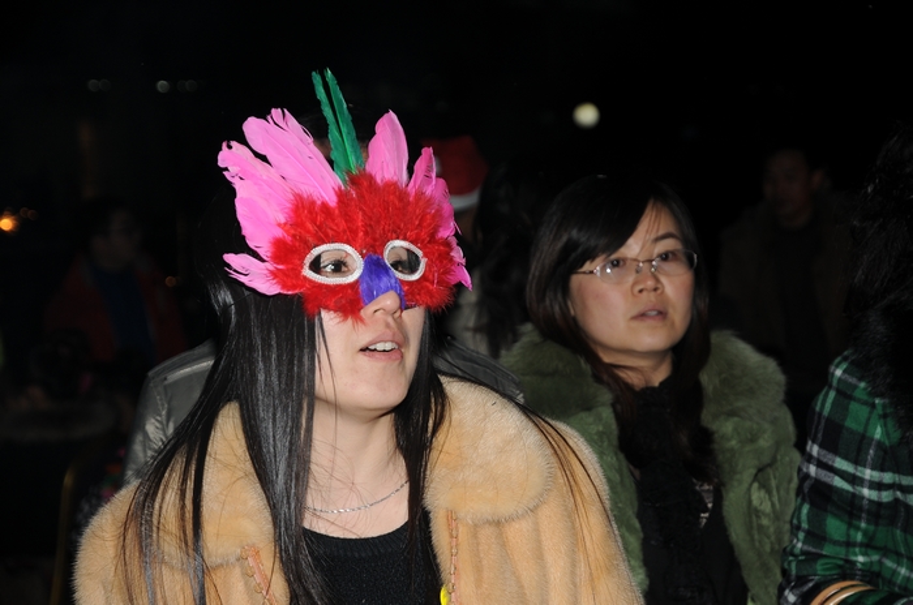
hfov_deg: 21.0
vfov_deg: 14.0
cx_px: 456
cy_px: 302
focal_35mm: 98
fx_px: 2468
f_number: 5.3
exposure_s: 1/100
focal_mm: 65
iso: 250
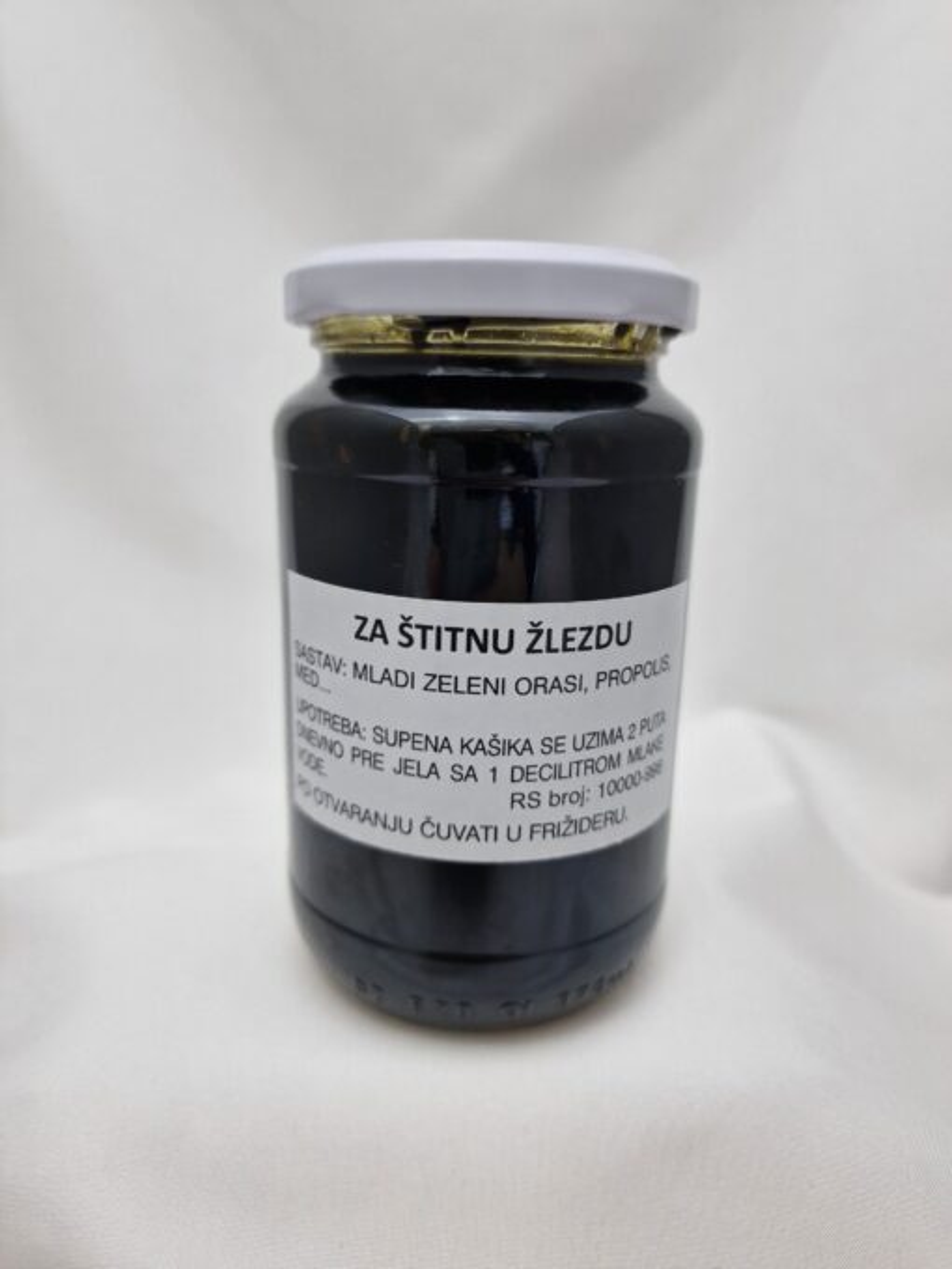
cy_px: 634
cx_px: 476
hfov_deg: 58.9
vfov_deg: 73.9
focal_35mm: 23
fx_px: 843
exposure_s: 1/50
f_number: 1.8
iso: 64
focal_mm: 6.4
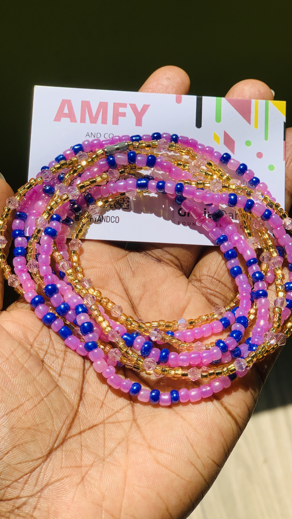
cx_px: 158
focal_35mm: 57
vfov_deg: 36.6
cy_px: 259
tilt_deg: -62.2
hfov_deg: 21.1
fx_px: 785
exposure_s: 1/1712
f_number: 2.4
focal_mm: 6
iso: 16
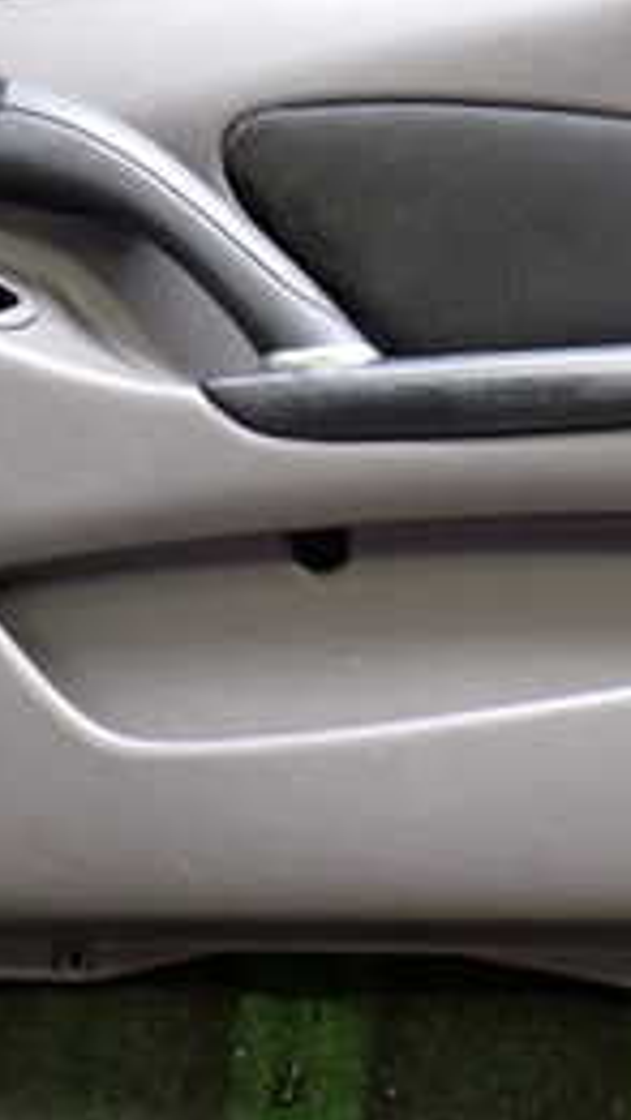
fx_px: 2229
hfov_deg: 16.1
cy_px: 476
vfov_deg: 28.2
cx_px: 446
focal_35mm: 75
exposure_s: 1/30
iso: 320
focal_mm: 5.4
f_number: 2.3
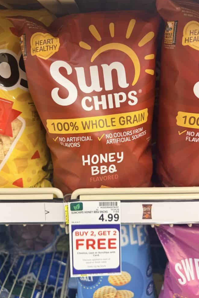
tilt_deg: -18.7
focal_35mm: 26
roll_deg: +0.5
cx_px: 96
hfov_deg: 49.5
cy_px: 144
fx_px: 216
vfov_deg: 69.4
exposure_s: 1/41
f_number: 1.78
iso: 160
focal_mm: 6.76
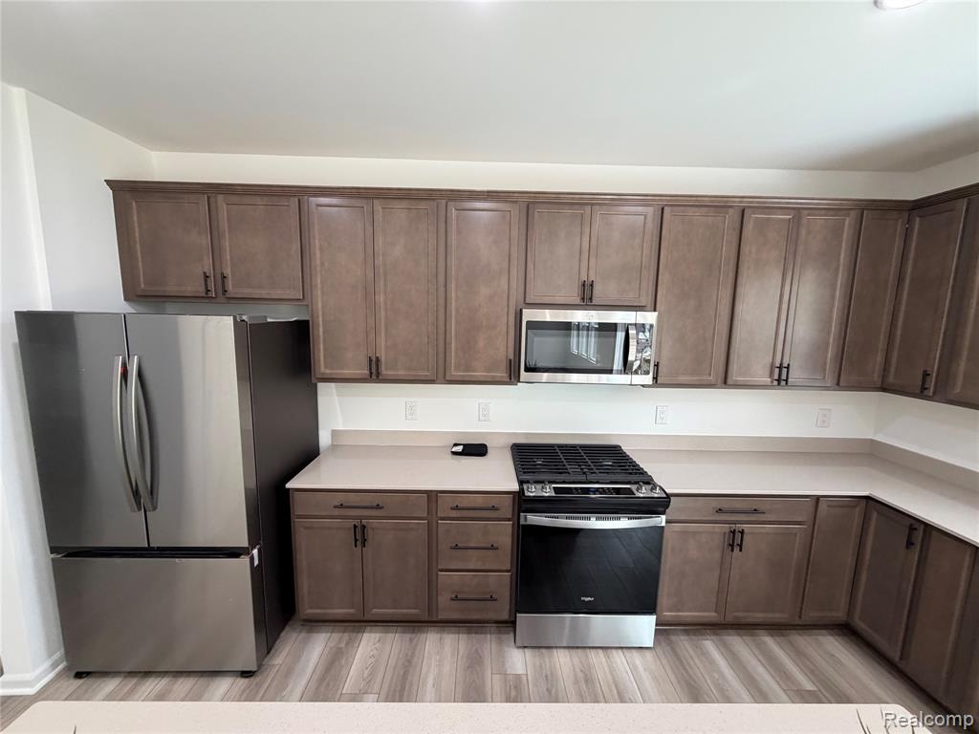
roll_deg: -0.5
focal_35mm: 14
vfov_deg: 85.7
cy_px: 367
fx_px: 396
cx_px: 490
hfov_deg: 102.1
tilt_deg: -9.6
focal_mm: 2.22
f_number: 2.2
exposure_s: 1/120
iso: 250
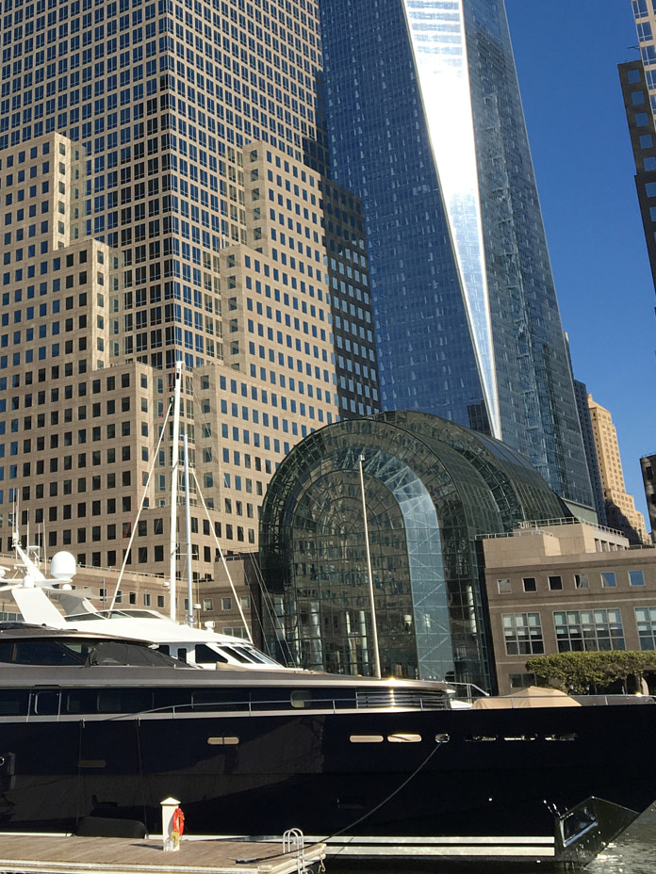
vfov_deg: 37.1
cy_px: 201
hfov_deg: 28.3
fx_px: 1263
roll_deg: -0.4
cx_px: 100
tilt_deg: +22.8
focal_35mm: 50
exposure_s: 1/1923
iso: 25
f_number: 2.2
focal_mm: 4.15
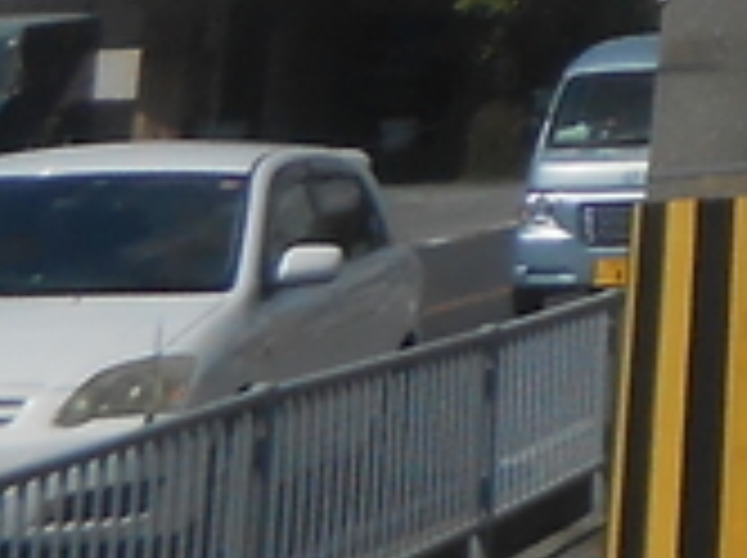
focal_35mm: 188
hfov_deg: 8.5
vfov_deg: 6.9
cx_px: 2340
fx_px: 4051
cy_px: -1210
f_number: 11.5
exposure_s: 1/250
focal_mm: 4.6
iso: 100
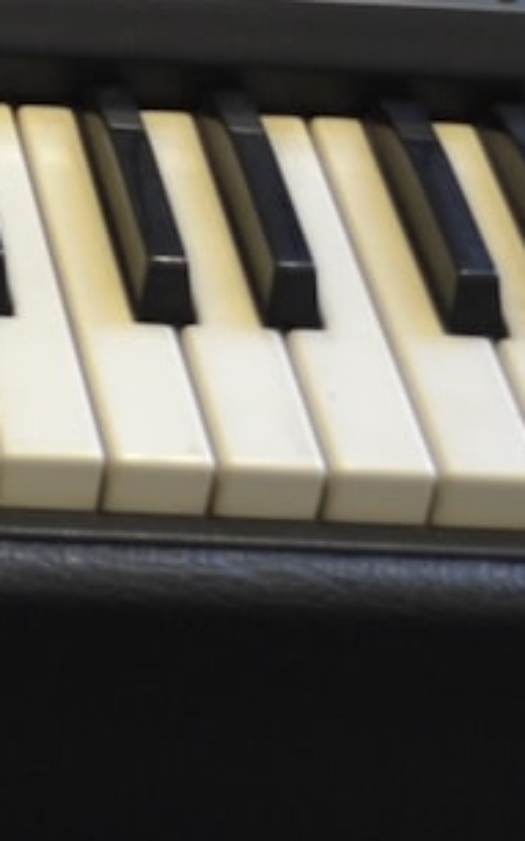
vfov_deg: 12.4
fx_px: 3781
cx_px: -880
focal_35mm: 165
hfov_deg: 7.3
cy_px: -151
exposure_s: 1/40
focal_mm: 22
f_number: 4
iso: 400
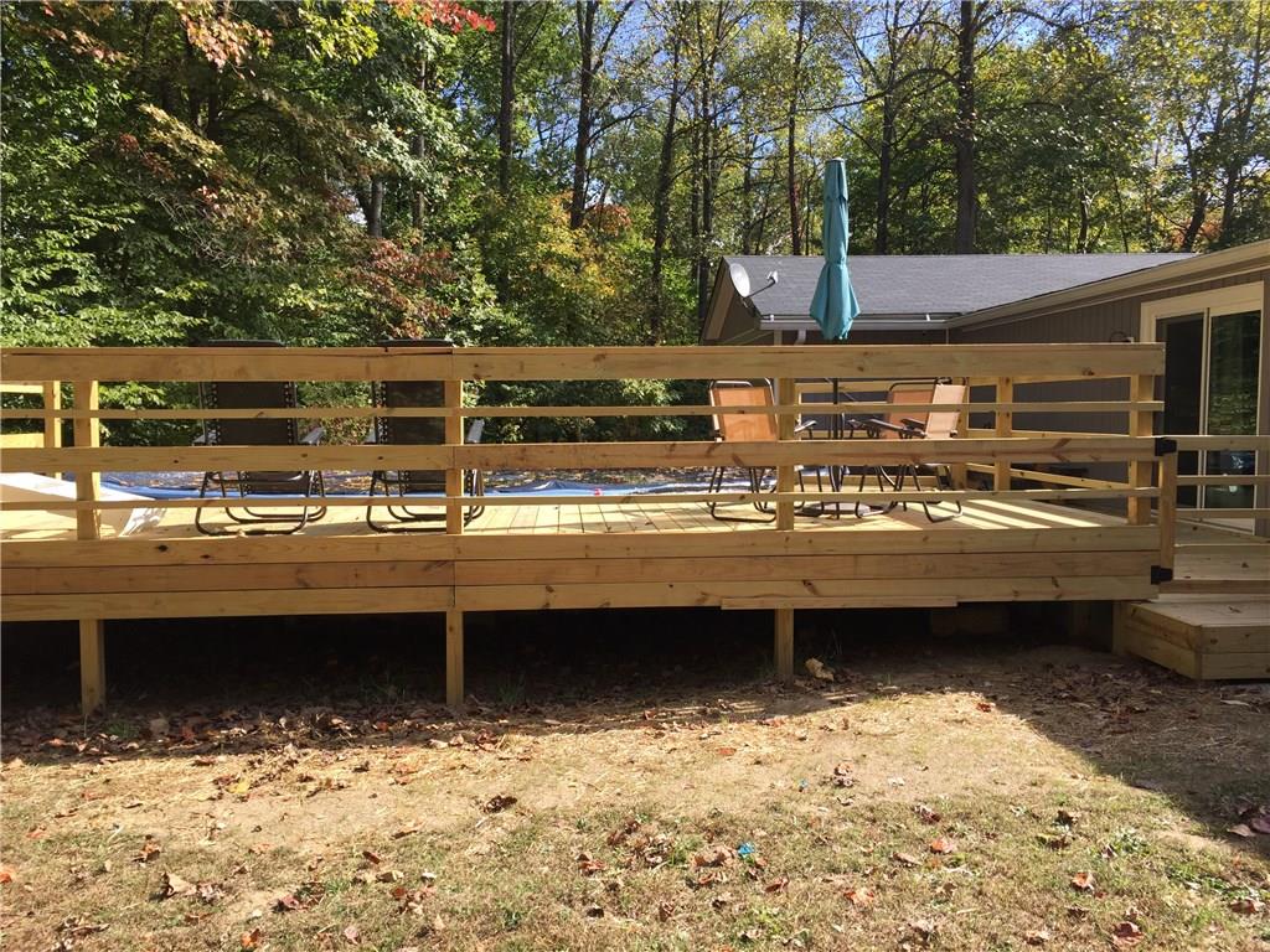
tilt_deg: -5.6
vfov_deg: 48.2
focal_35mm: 29
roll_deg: -0.5
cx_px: 635
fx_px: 1064
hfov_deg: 61.7
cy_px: 476
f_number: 2.2
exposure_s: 1/694
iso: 32
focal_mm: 4.15
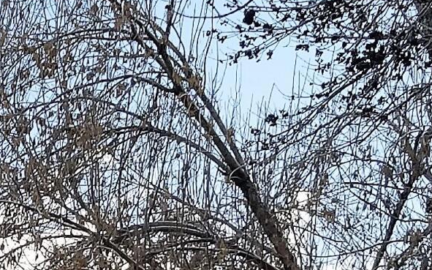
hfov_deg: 14.2
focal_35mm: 140
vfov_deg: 8.6
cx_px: -151
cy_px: 614
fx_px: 1648
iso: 50
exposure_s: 1/2597
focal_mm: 4.25
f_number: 1.7
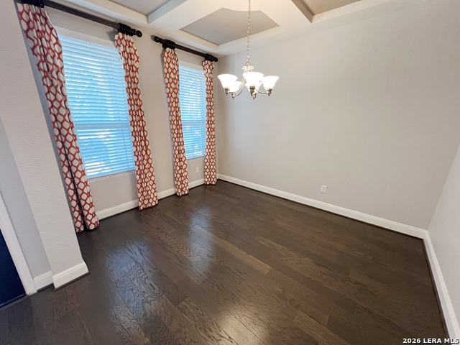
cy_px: 172
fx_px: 173
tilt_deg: -18.2
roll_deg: -1.3
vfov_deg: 89.9
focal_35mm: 13
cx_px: 230
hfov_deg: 106.2
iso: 200
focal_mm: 1.57
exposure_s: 1/60
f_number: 1.8
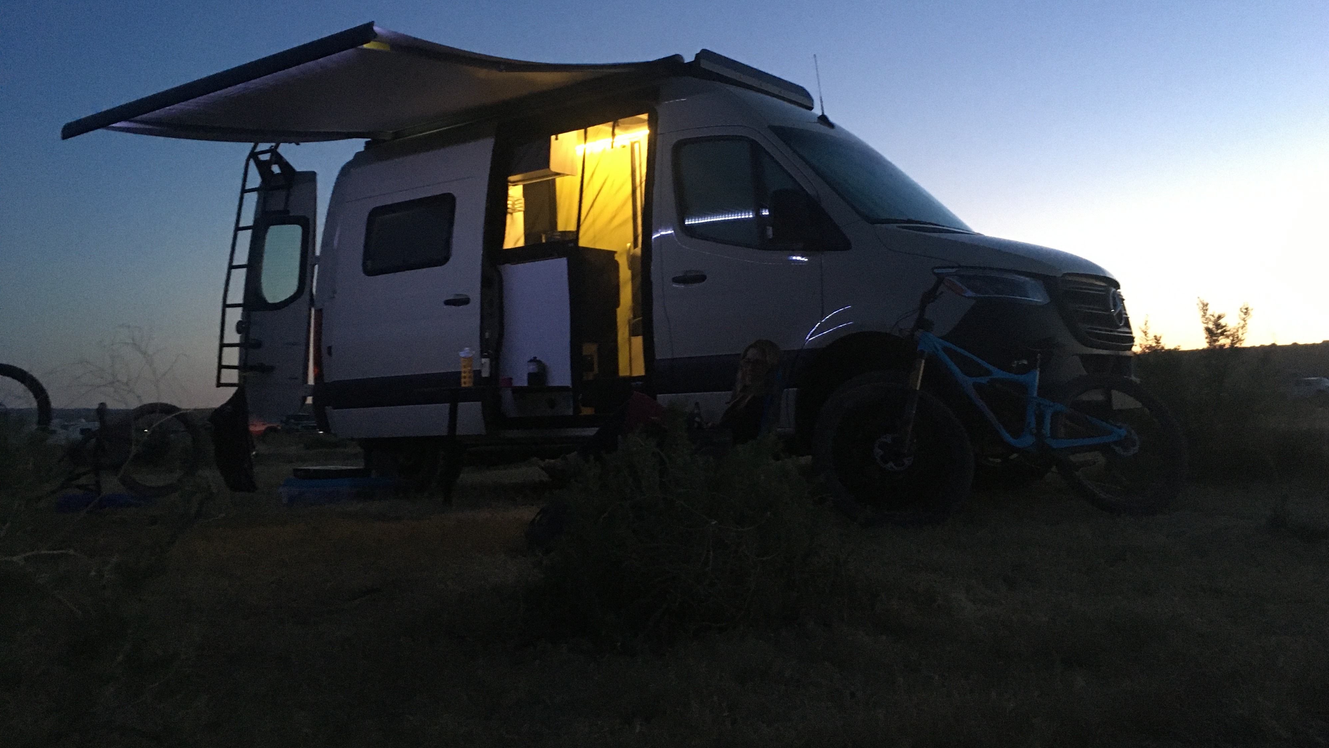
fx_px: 1128
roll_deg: +2.2
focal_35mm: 32
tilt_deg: +1.8
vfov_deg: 36.6
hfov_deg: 61.0
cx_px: 672
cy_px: 312
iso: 200
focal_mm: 4.15
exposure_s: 1/15
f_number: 2.2
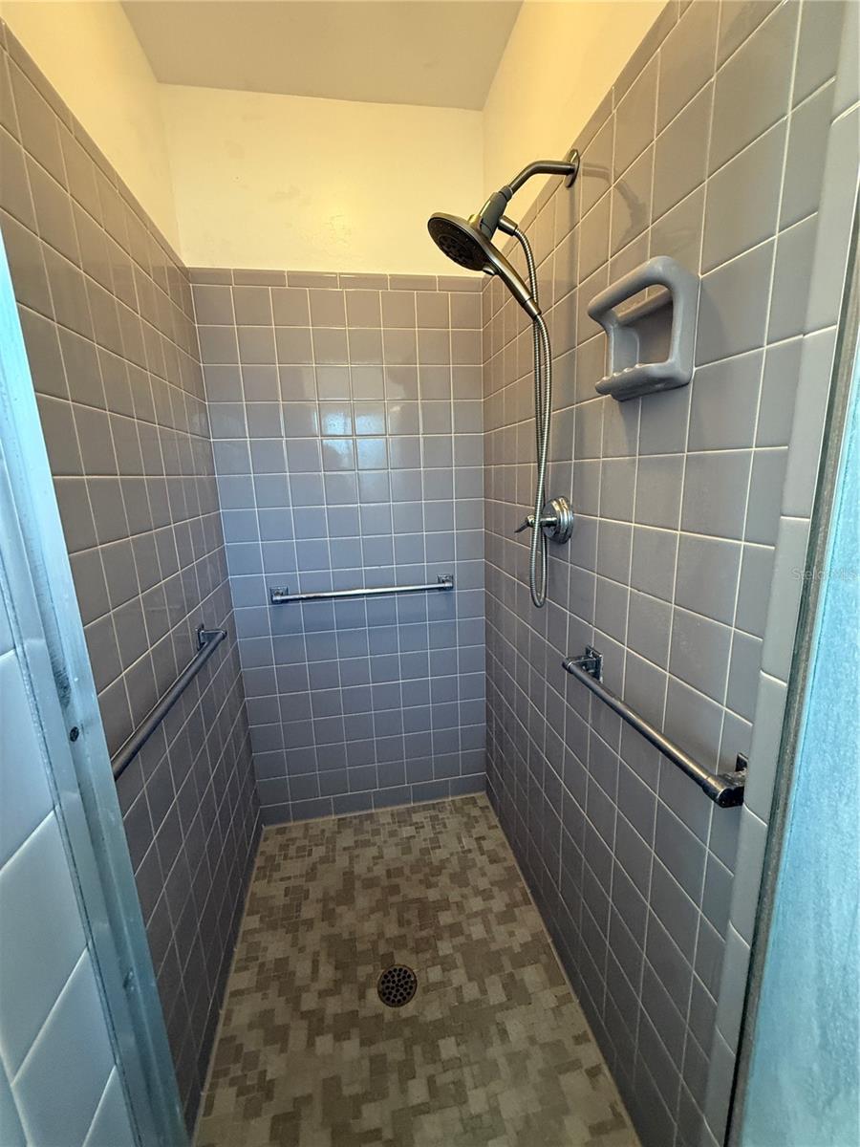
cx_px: 430
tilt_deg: -11.6
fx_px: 464
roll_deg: +2.0
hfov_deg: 85.7
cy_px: 574
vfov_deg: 102.1
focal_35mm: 14
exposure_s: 1/60
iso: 400
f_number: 2.2
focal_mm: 2.22
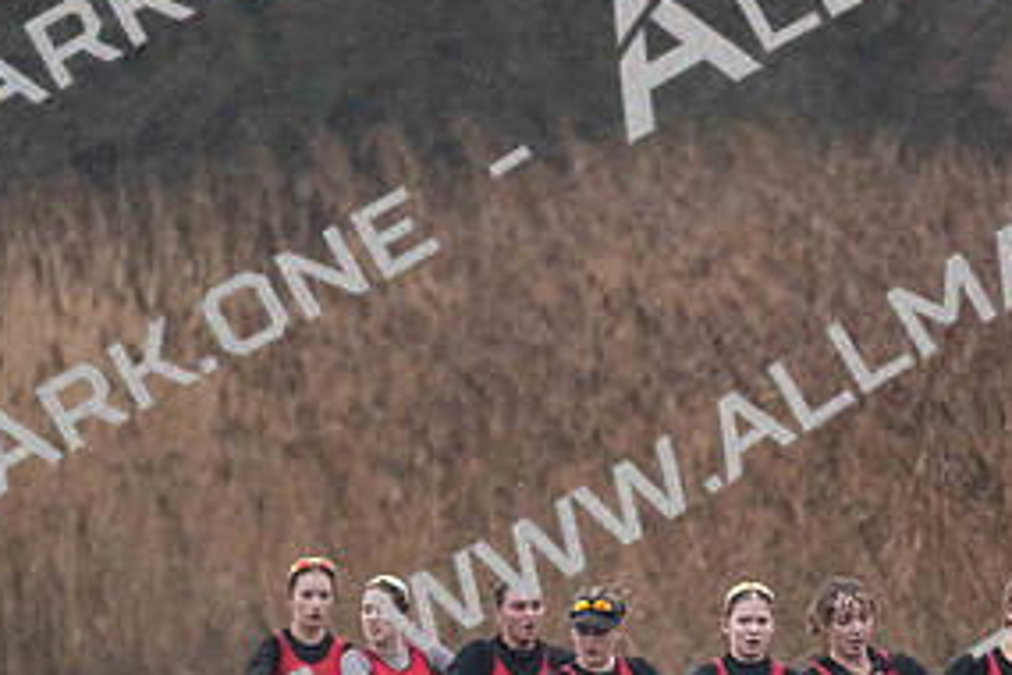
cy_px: 663
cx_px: 810
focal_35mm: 815
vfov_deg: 1.7
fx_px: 22909
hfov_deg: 2.5
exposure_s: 1/1600
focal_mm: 400
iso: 6400
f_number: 4.5
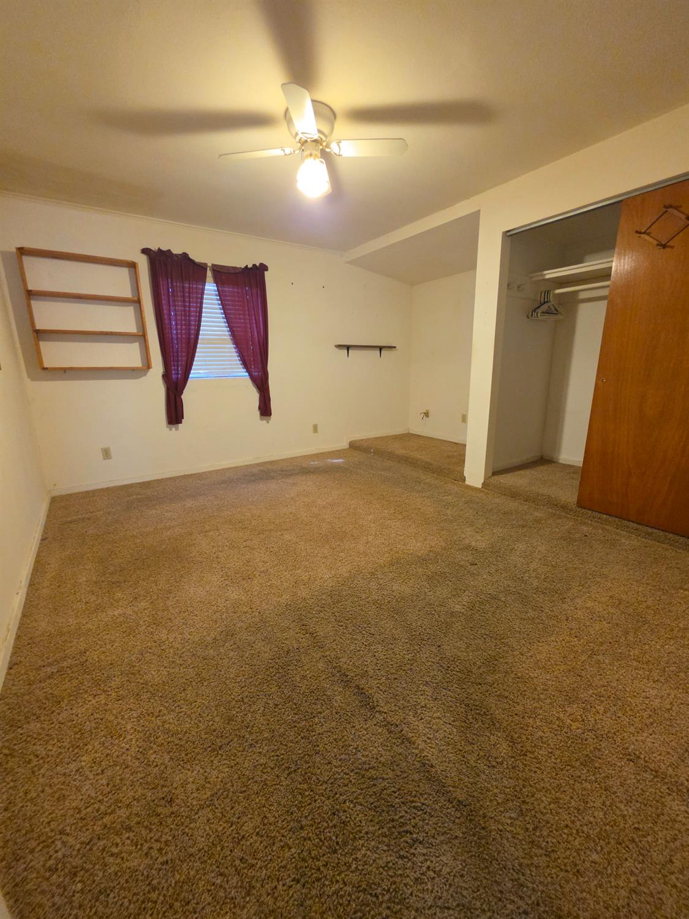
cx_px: 344
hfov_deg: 89.9
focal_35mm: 13
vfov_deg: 106.2
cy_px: 460
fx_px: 345
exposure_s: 1/60
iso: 500
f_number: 1.9
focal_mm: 2.2
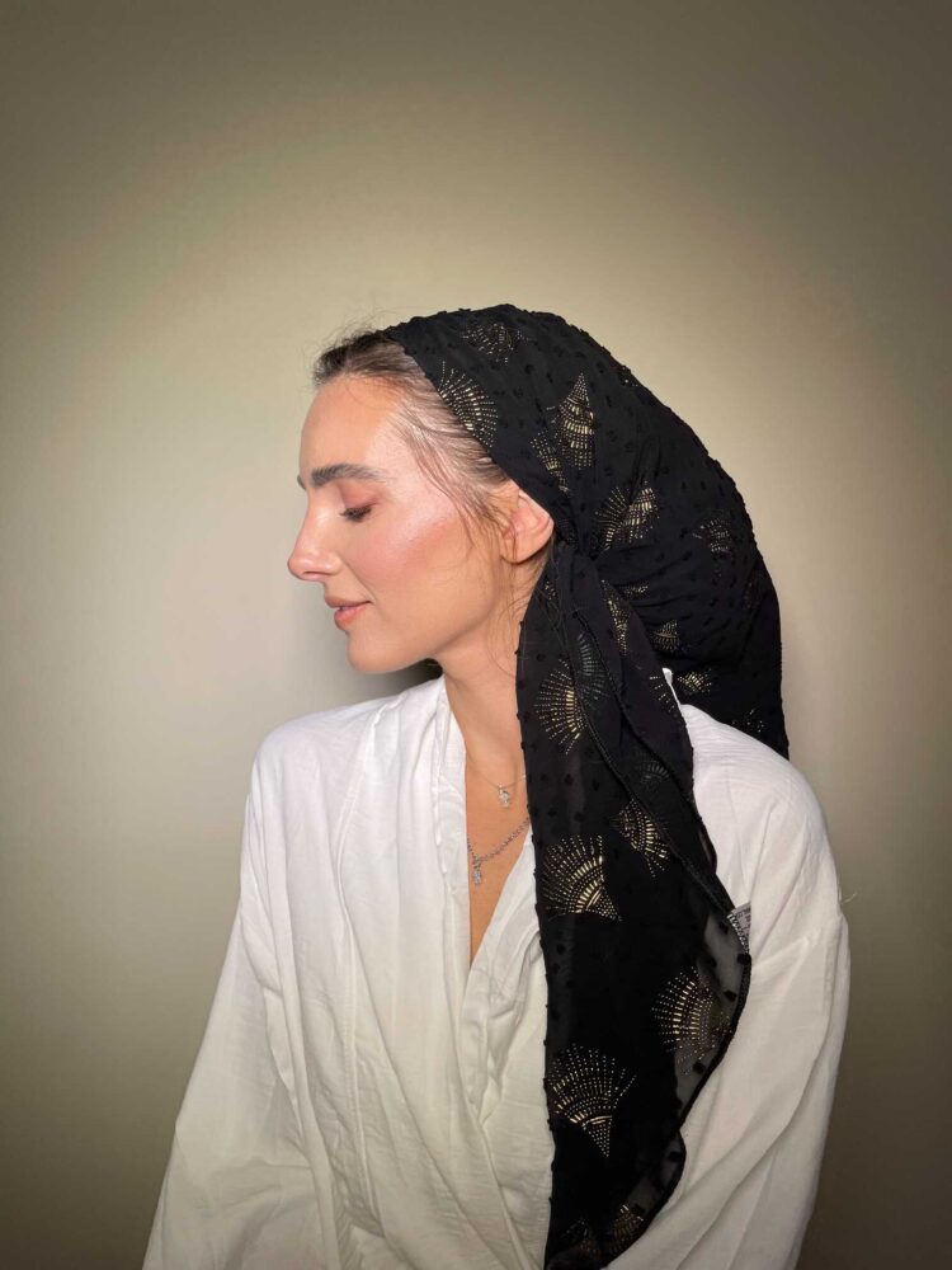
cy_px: 635
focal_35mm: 25
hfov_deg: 54.9
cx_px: 476
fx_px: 917
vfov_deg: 69.4
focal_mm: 5.1
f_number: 1.6
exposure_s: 1/198
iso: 32
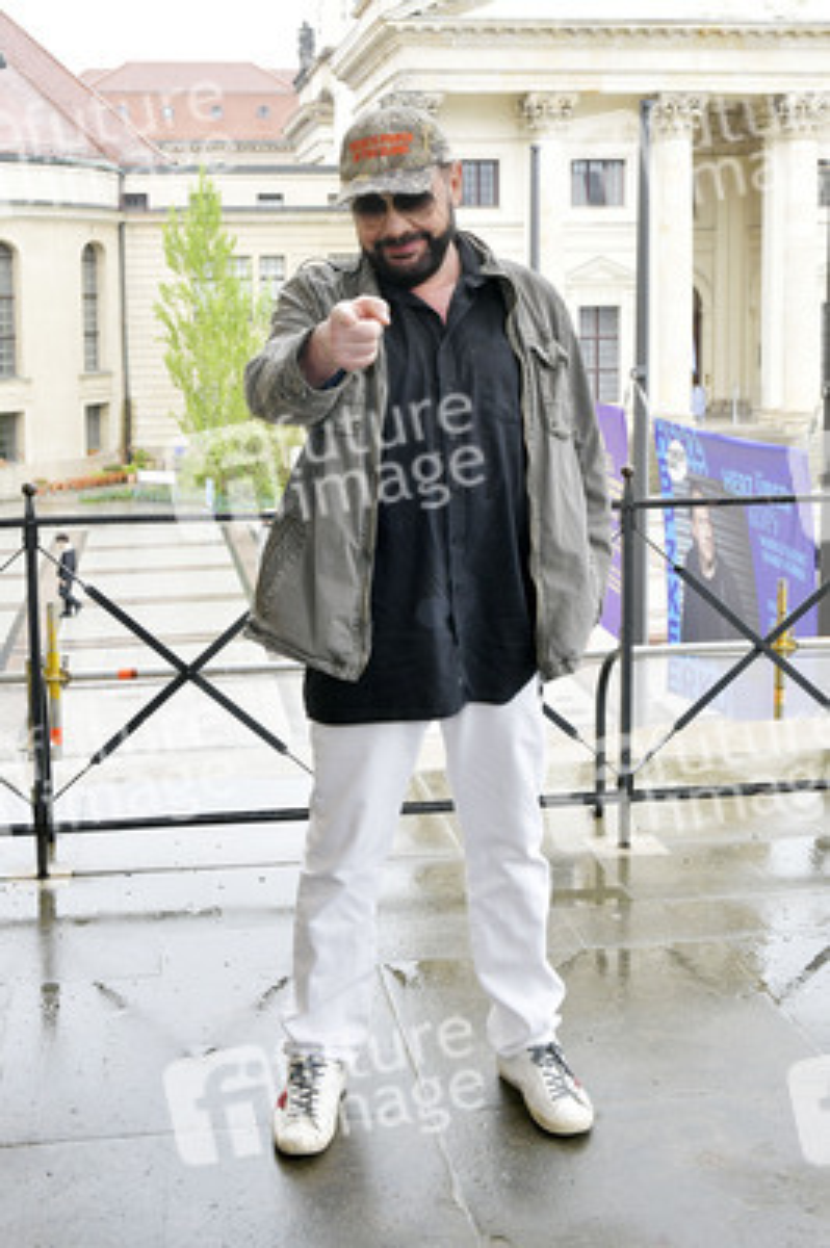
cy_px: 624
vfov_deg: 50.7
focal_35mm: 38
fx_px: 1316
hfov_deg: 35.0
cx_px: 415
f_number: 8
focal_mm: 38
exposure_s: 1/200
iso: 1000
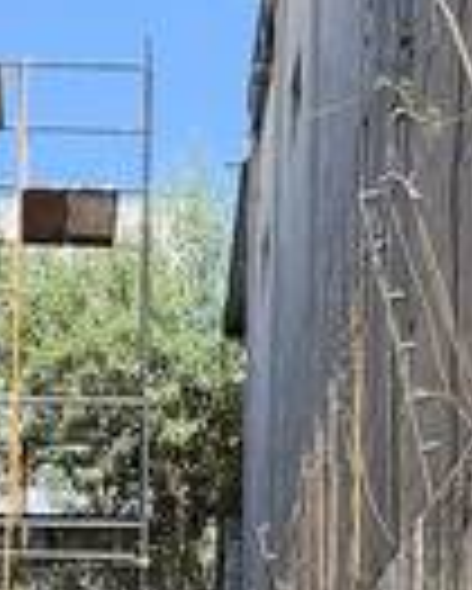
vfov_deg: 9.7
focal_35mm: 193
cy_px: 937
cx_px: 157
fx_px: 3366
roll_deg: -0.2
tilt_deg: +0.4
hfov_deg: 8.0
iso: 80
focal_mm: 6.76
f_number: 1.78
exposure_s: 1/3145
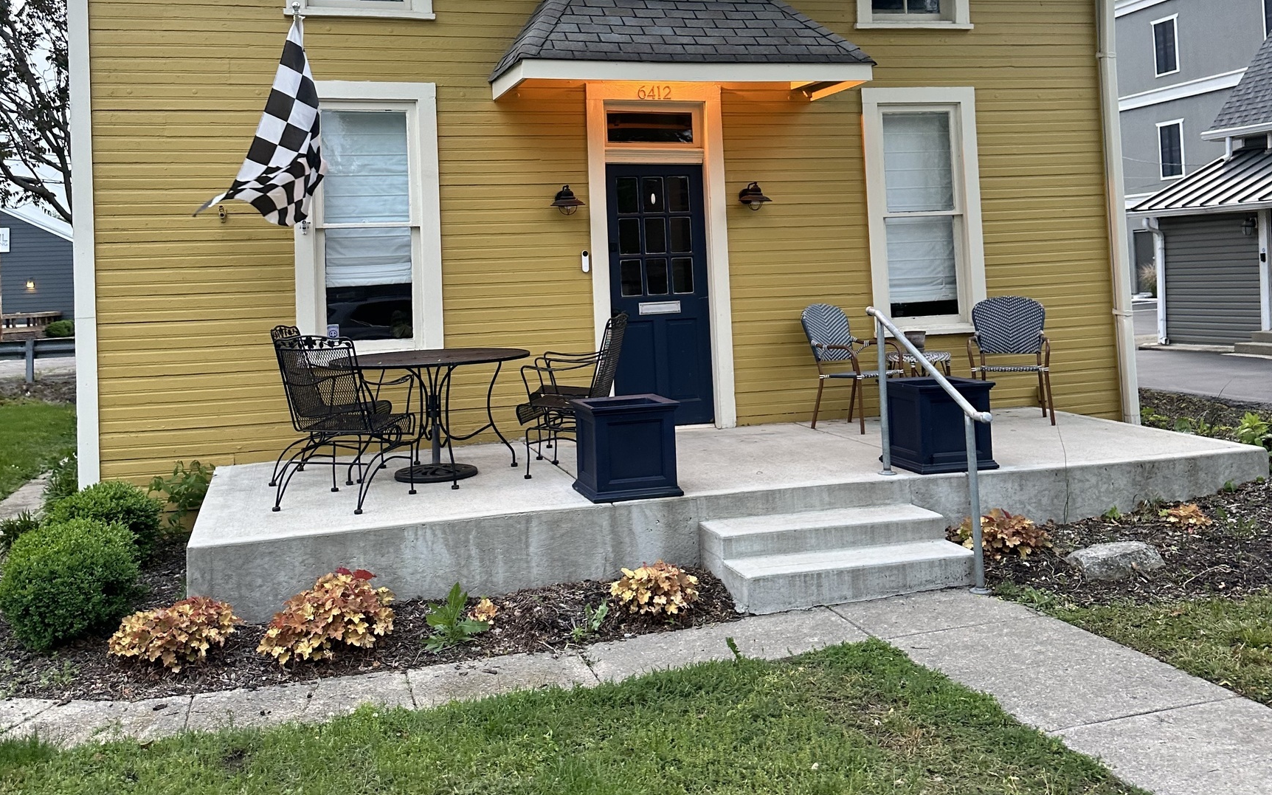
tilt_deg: +5.8
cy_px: 230
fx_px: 1178
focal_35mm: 34
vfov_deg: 36.6
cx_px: 635
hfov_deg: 56.7
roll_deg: +0.1
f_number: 1.78
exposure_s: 1/60
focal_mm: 6.86
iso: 160
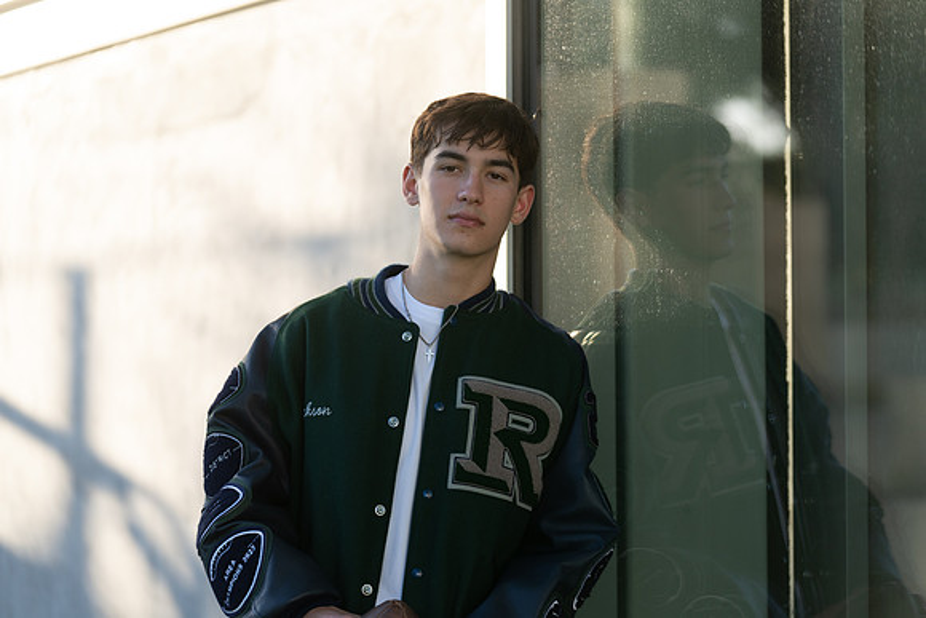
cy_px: 309
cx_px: 463
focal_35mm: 124
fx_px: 3190
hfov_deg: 16.5
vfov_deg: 11.1
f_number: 2.8
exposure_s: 1/800
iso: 250
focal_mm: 124
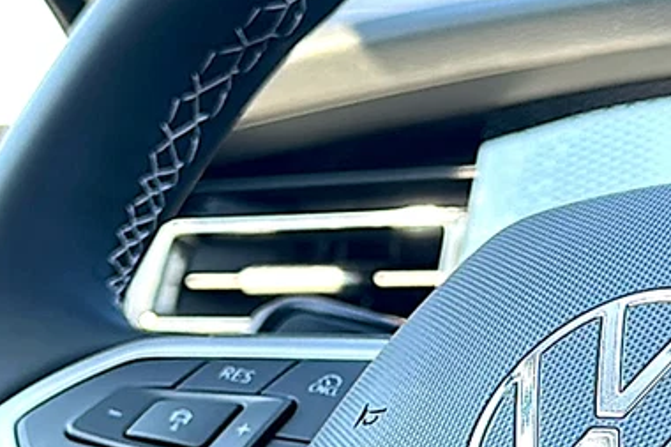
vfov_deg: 14.4
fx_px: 1751
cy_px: 379
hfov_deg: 21.5
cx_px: 484
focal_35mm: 94
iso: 80
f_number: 1.78
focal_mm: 6.86
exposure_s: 1/237
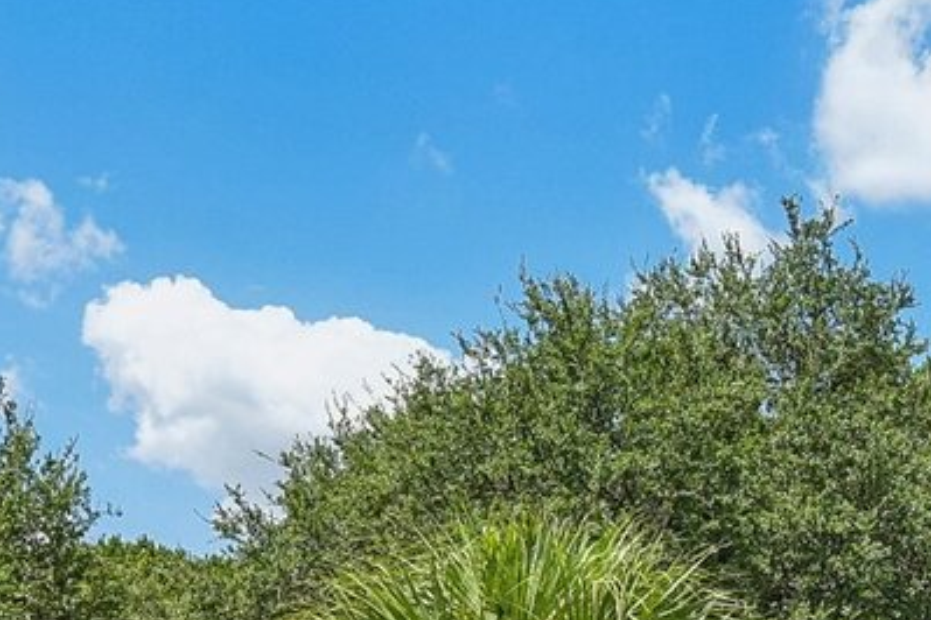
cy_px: 683
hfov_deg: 28.1
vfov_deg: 20.0
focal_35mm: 65
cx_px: 1029
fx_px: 1681
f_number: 8
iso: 400
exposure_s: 1/500
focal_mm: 16
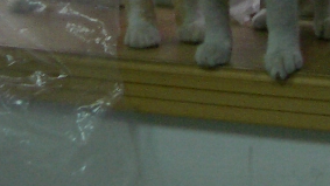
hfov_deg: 15.0
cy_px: -220
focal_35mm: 138
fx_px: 1207
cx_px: 407
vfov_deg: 8.2
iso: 100
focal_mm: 5.8
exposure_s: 1/40
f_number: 2.6
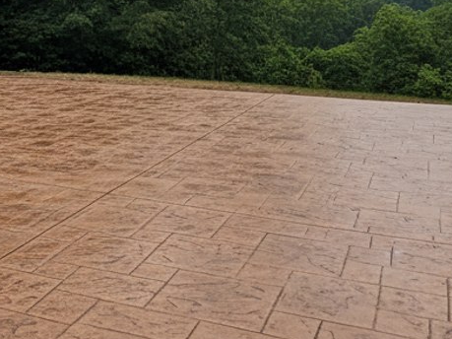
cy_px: 20
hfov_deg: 27.6
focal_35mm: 68
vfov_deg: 21.0
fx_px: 888
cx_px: 47
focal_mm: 5.7
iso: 1572
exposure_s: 1/122
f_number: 1.6
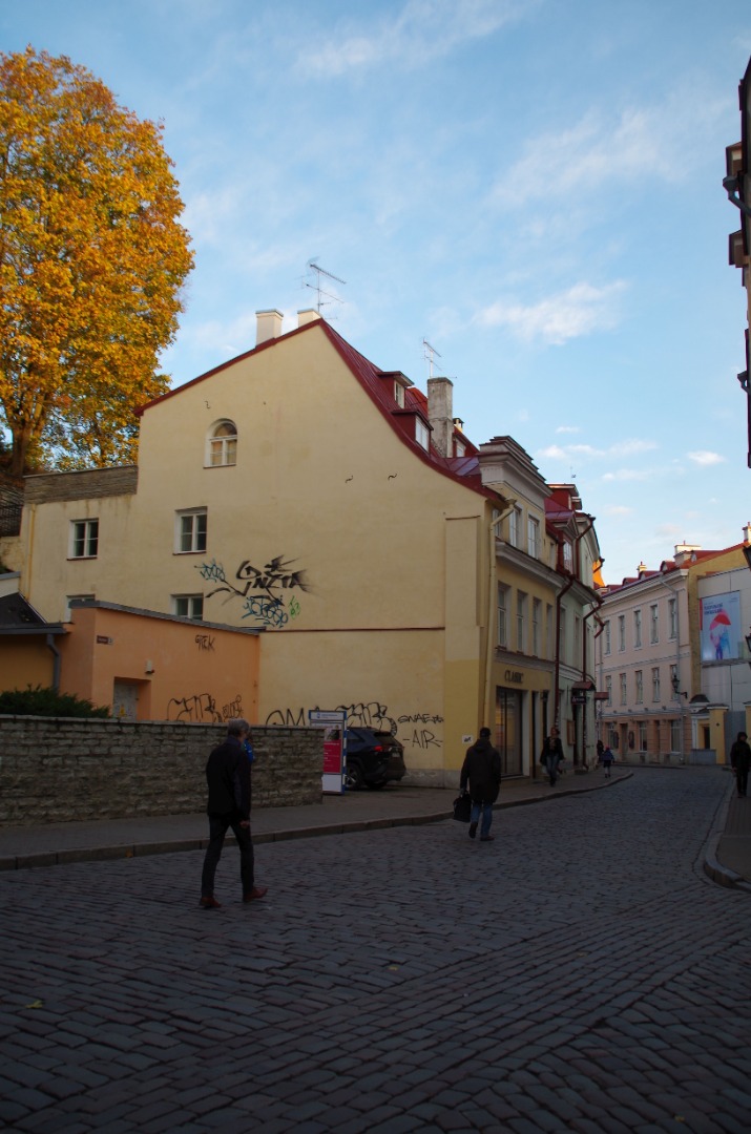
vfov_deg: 53.2
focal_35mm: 36
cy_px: 567
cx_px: 376
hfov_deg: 36.7
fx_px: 1132
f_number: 4
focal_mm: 24
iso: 100
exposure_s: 1/100
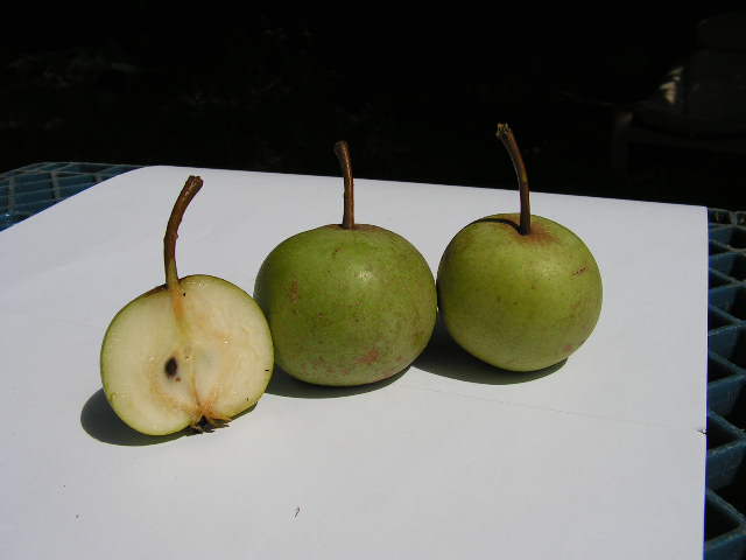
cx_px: 373
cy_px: 280
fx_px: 776
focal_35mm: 36
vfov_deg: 39.7
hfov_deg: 51.4
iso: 64
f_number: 4.8
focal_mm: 6
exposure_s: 1/1600
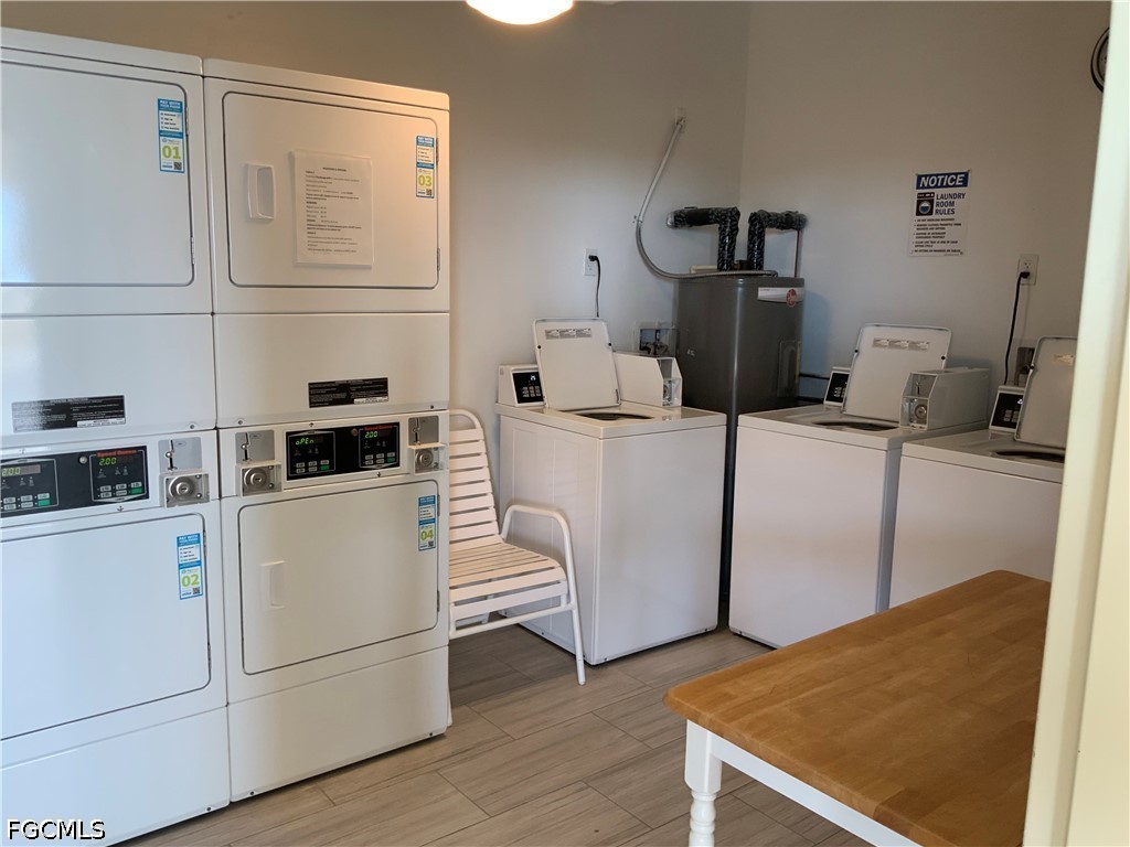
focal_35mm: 29
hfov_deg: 61.7
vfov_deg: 48.2
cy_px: 424
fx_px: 947
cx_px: 565
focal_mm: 3
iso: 64
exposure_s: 1/120
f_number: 1.8
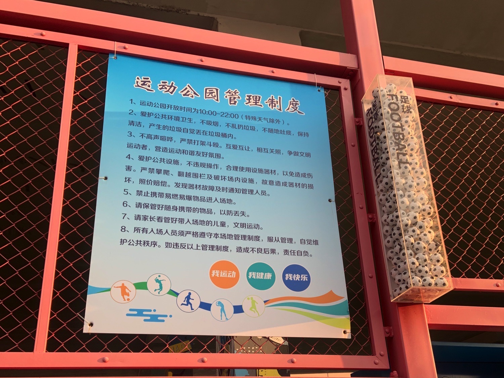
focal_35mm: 26
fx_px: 378
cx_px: 252
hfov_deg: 67.3
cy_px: 189
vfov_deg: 53.0
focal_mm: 4.25
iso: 25
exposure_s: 1/327
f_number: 1.8
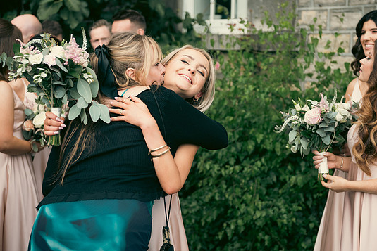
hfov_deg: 30.9
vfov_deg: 20.9
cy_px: 121
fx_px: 681
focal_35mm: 65
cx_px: 183
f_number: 3.5
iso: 100
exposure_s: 1/500
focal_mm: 60
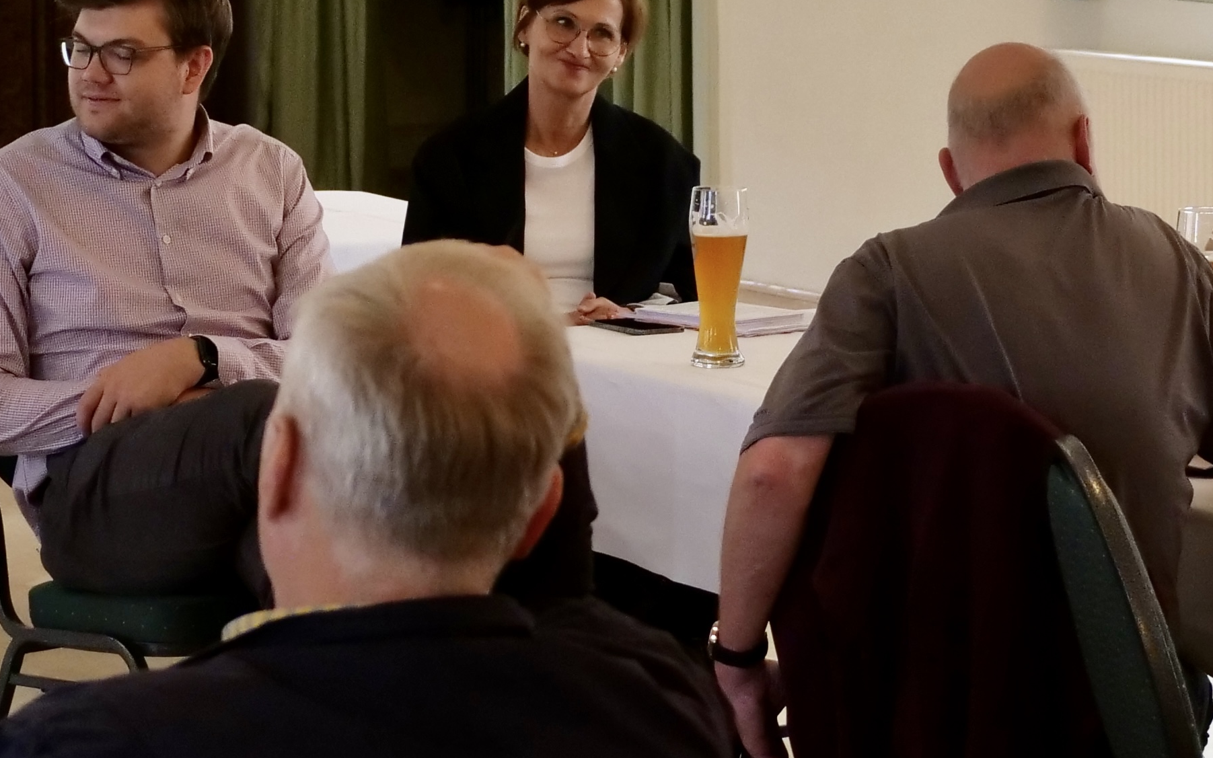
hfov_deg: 16.3
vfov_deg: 10.2
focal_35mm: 128
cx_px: 599
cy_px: 212
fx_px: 4232
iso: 1250
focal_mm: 21
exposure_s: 1/60
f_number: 2.8
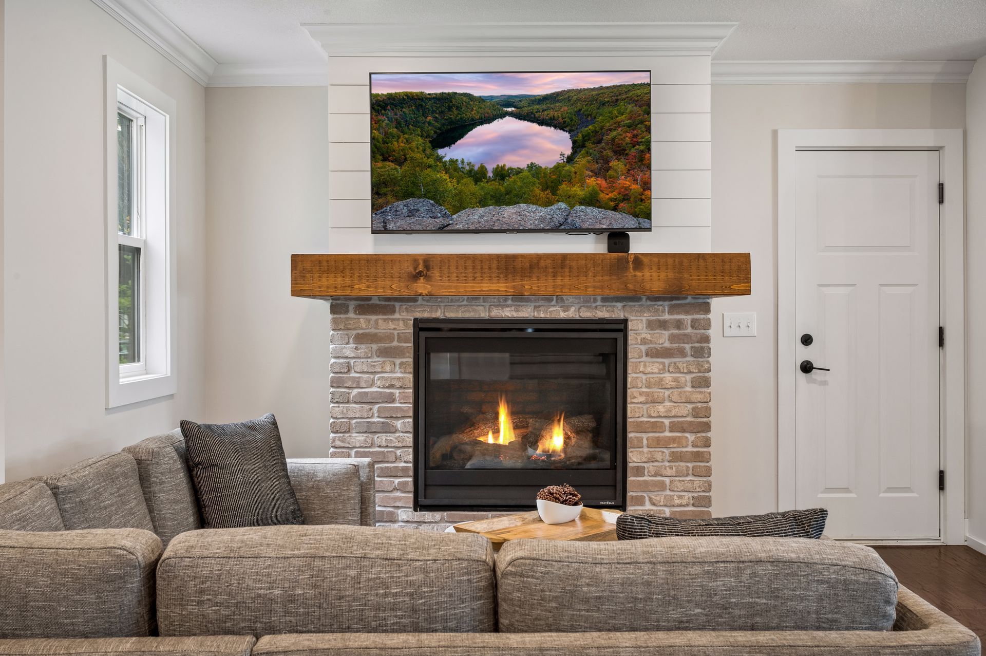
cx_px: 493
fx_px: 917
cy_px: 328
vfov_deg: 39.4
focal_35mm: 34
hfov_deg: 56.5
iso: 400
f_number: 10
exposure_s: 1/30
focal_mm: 33.5
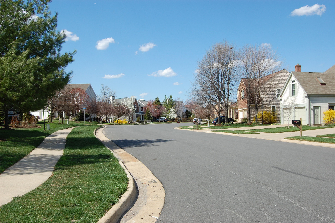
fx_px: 321
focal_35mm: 34
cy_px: 112
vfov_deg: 38.3
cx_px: 168
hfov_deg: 55.1
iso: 200
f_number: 10
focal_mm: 23
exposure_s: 1/250
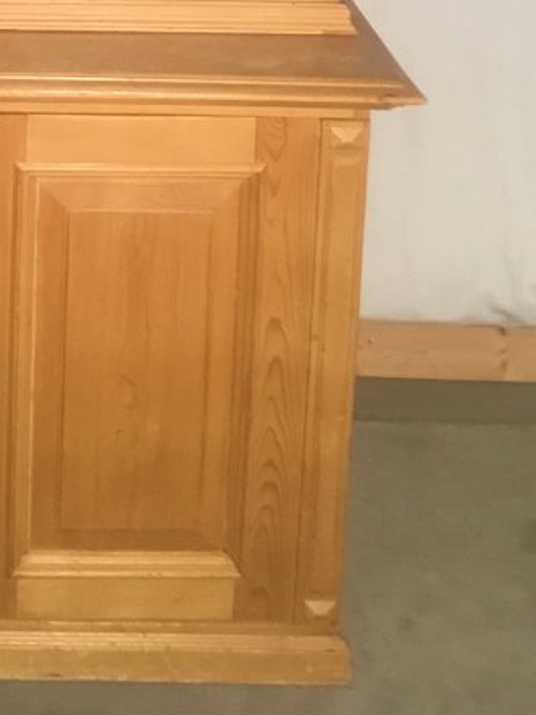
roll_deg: -1.9
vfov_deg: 20.9
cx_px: -79
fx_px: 1735
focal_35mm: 84
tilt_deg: -9.7
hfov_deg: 16.9
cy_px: -249
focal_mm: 3.3
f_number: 2.4
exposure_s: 1/33
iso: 160
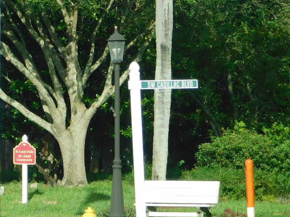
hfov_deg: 6.6
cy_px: -49
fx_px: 2514
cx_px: -52
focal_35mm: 300
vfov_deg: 4.9
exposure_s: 1/400
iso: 125
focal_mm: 20.3
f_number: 4.8
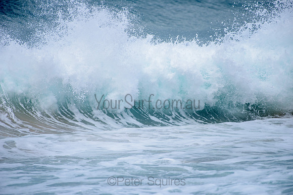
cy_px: 98
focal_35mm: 500
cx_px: 146
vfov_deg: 2.8
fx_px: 4070
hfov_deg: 4.1
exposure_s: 1/2000
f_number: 5.6
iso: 200
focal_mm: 500
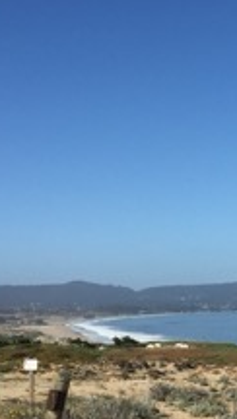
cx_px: 297
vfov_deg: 27.8
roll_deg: +0.7
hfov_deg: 15.3
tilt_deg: +1.8
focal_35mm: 76
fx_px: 846
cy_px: 246
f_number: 2.2
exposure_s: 1/2639
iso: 32
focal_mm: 4.15
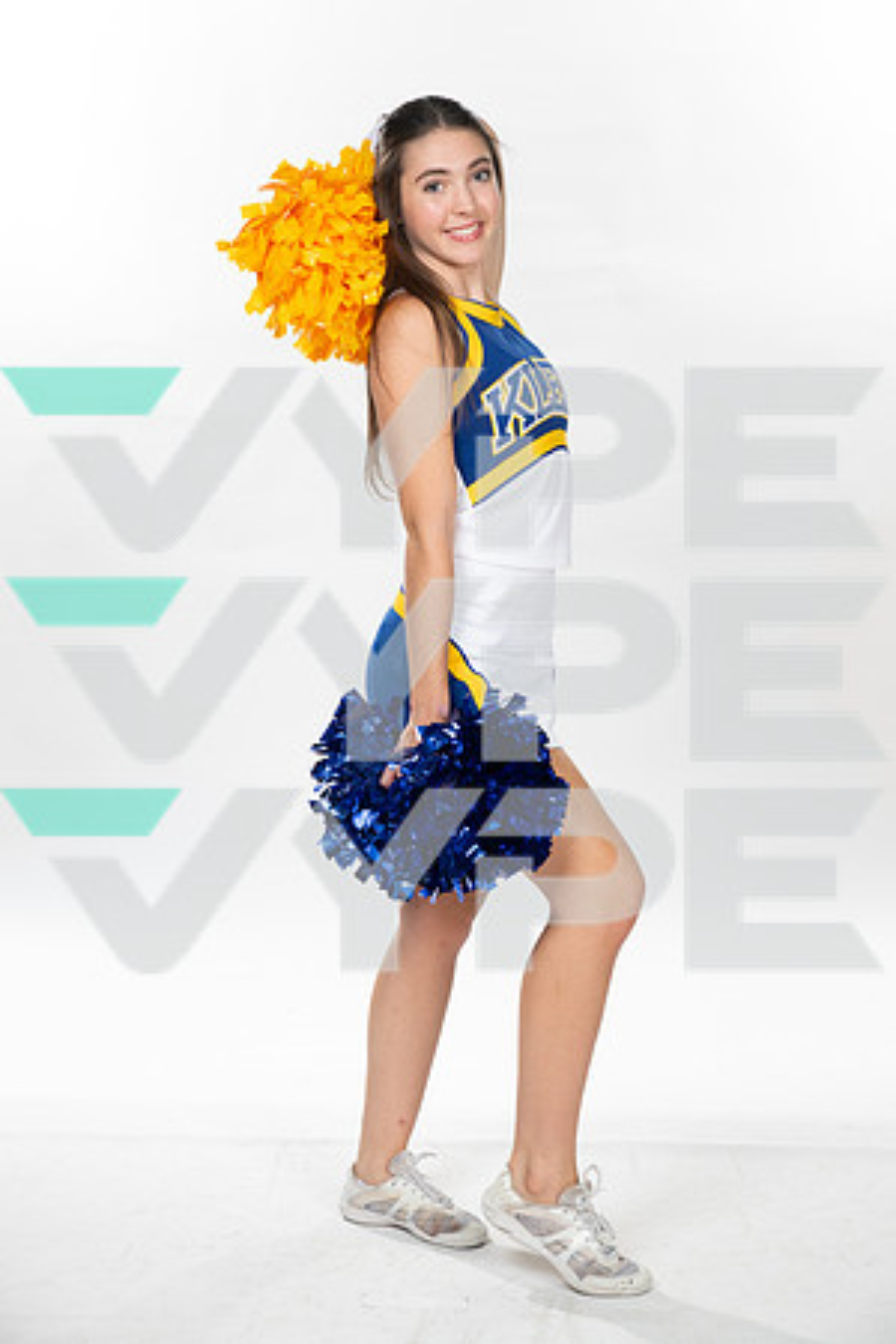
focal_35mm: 65
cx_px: 448
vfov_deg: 31.0
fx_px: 2426
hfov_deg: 20.9
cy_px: 672
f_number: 7.1
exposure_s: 1/320
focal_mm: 65
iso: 800
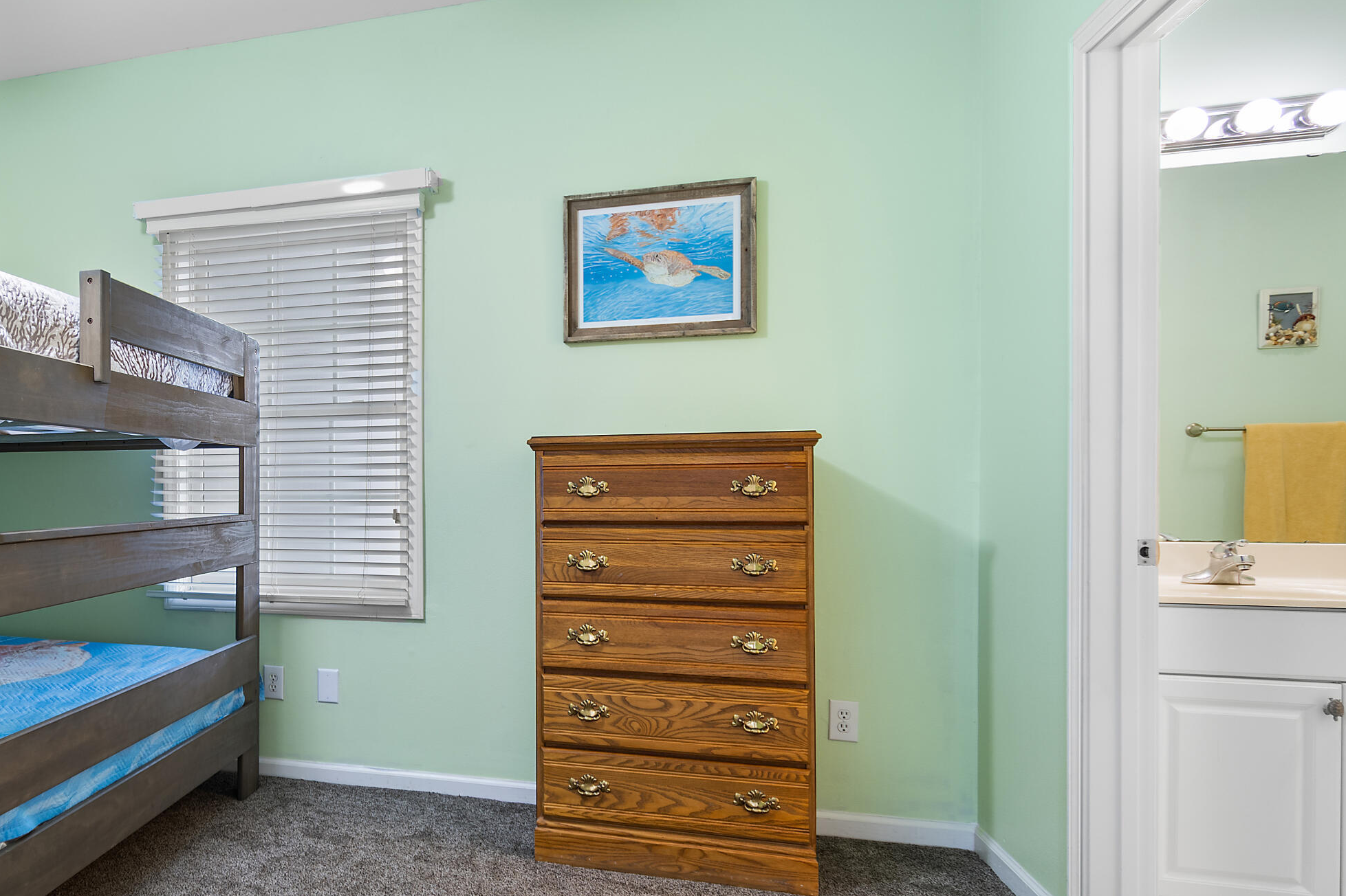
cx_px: 323
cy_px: 487
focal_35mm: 23
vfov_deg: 55.0
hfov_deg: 70.6
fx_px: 860
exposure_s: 1.3
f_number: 4.5
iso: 100
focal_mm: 10
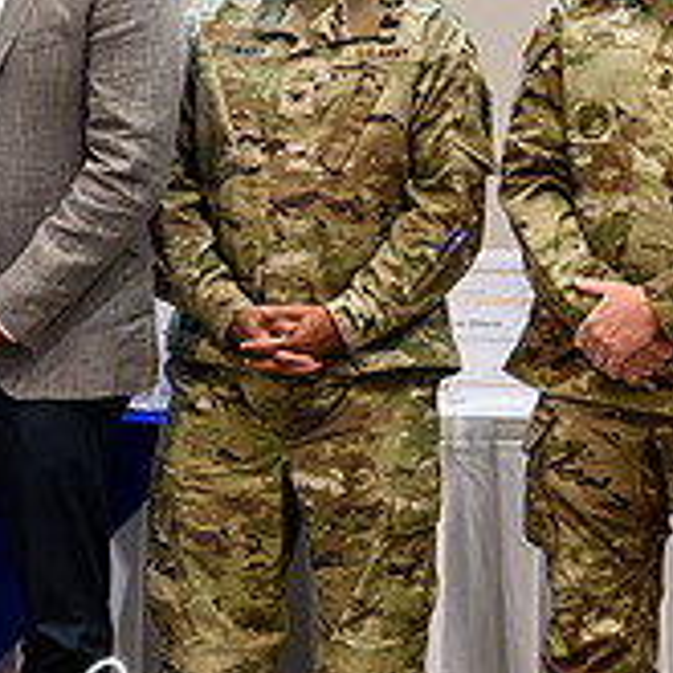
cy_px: -157
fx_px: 5609
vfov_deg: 6.8
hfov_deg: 6.9
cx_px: 73
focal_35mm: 255
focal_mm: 42
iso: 1000
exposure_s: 1/160
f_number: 2.8
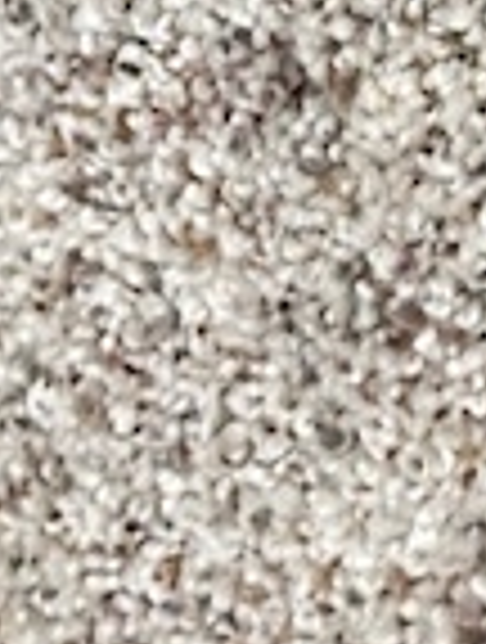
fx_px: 2702
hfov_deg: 9.2
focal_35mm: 145
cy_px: 644
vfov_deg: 13.4
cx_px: 1184
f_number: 1.6
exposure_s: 1/60
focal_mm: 4.2
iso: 200
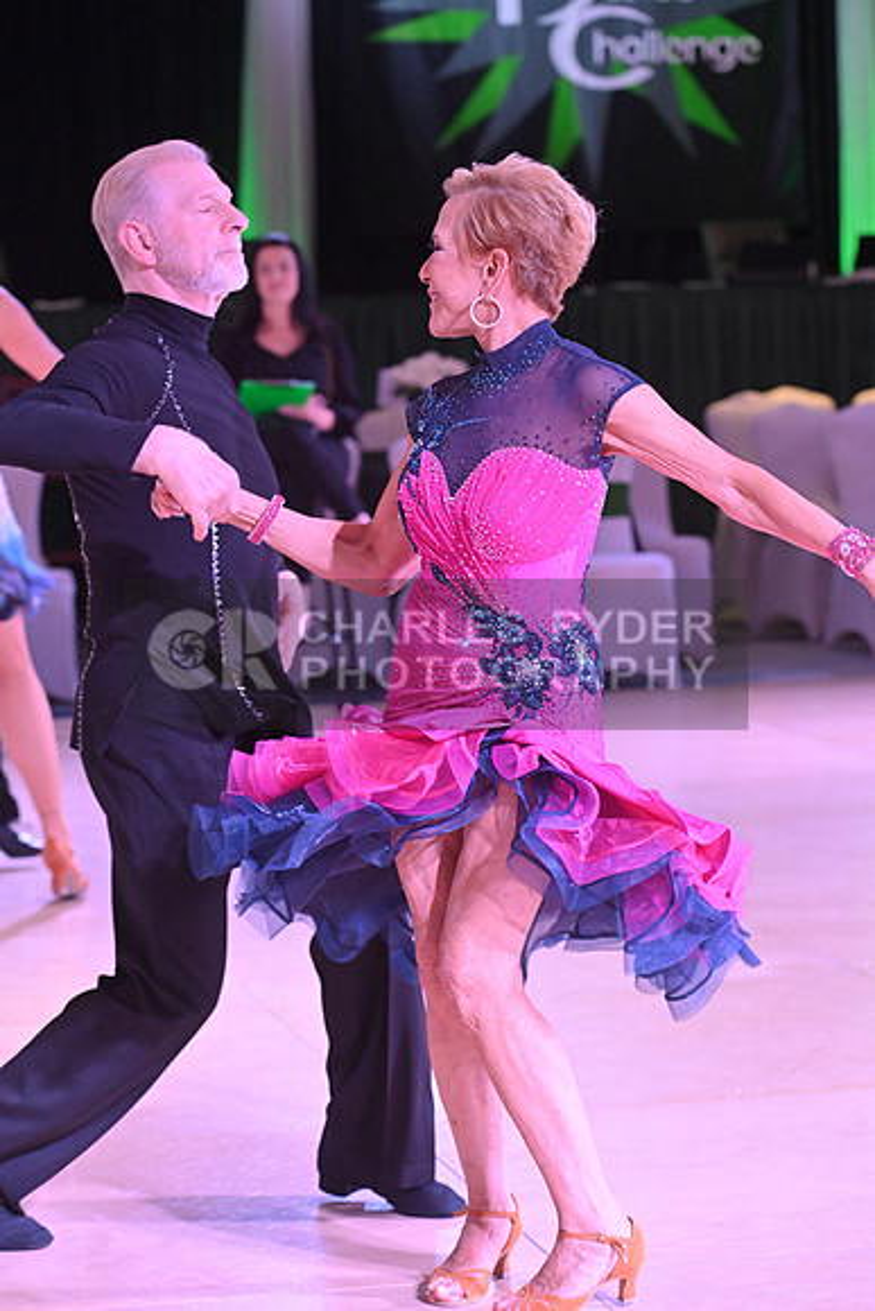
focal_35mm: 120
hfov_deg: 11.4
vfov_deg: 17.1
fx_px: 4372
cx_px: 438
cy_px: 656
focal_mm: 120
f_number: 5.6
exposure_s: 1/400
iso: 5000
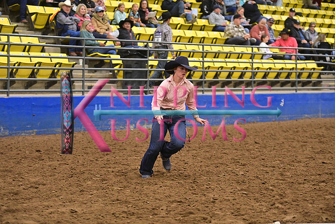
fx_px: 1042
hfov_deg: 18.3
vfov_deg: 12.2
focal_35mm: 112
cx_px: 168
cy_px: 112
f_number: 2.8
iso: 5000
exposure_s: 1/640
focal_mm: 112
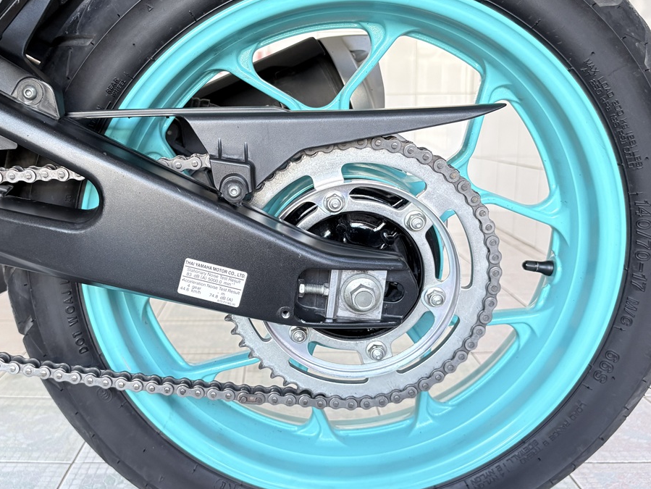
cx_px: 259
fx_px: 696
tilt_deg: -8.0
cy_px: 218
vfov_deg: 38.6
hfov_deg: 49.8
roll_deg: +0.6
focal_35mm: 37
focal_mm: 5.96
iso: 125
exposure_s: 1/63
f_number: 1.6
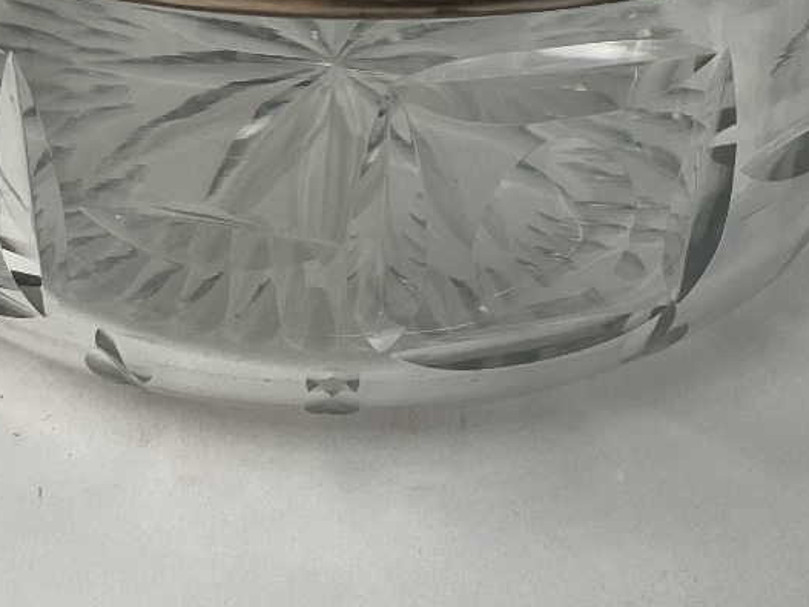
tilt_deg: -30.4
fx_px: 1542
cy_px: 8
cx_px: 384
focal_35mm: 66
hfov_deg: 29.4
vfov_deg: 21.5
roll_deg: -2.2
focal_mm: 3
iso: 50
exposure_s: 1/100
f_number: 1.8
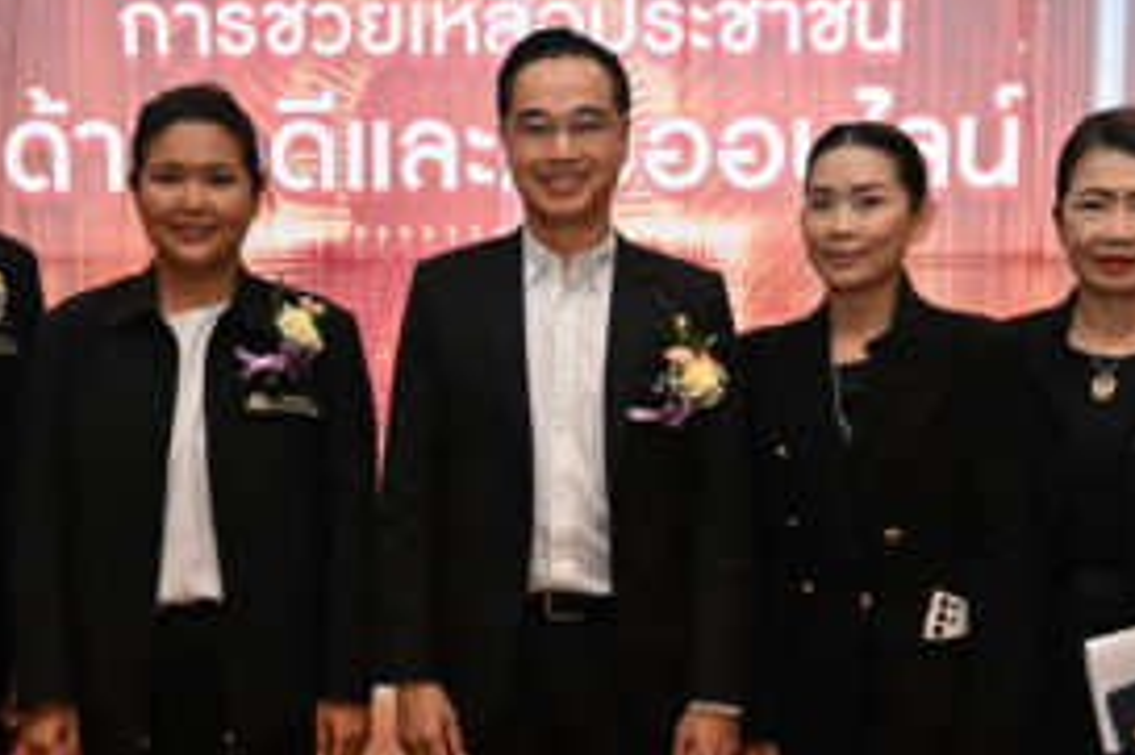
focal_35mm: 48
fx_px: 1512
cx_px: 551
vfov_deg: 27.9
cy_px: 492
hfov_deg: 41.1
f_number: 2.8
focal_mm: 17
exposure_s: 1/125
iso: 1600
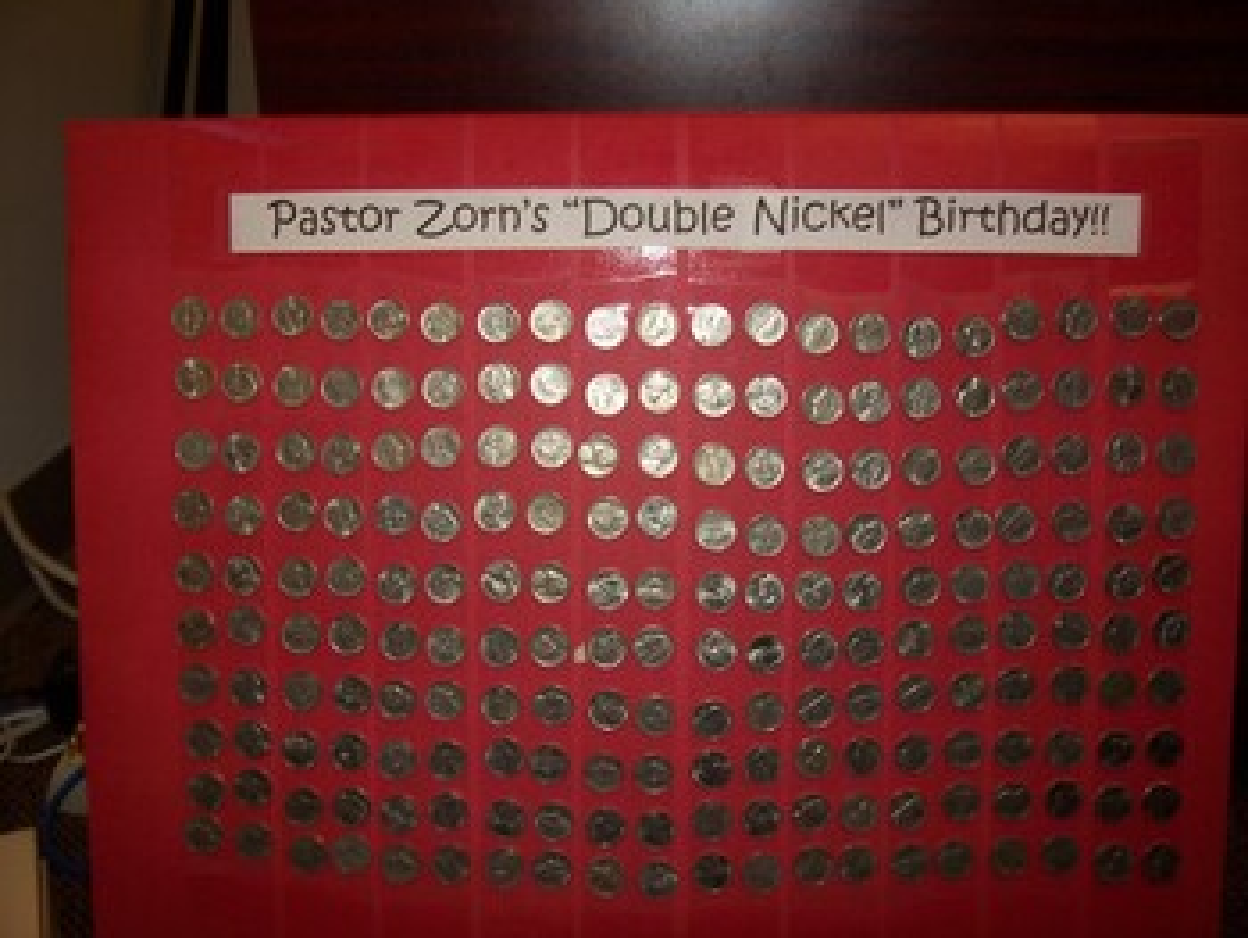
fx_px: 1227
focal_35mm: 34
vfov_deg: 41.8
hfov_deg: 53.9
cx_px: 624
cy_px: 469
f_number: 2.7
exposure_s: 1/60
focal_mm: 5.6
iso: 80
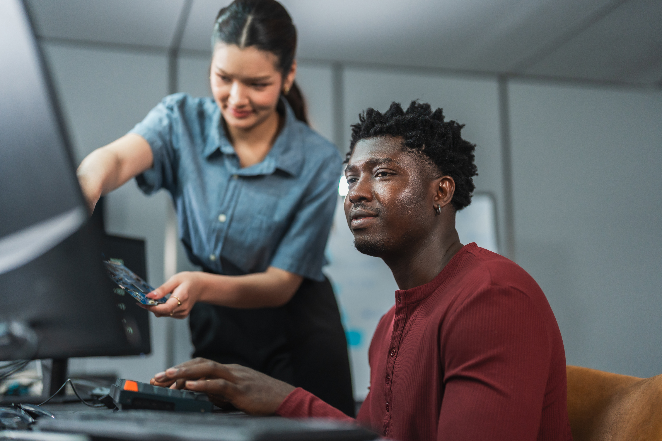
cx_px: 331
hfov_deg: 39.6
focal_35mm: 50
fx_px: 919
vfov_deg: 27.0
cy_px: 220
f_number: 1.4
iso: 800
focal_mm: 50
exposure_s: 1/200
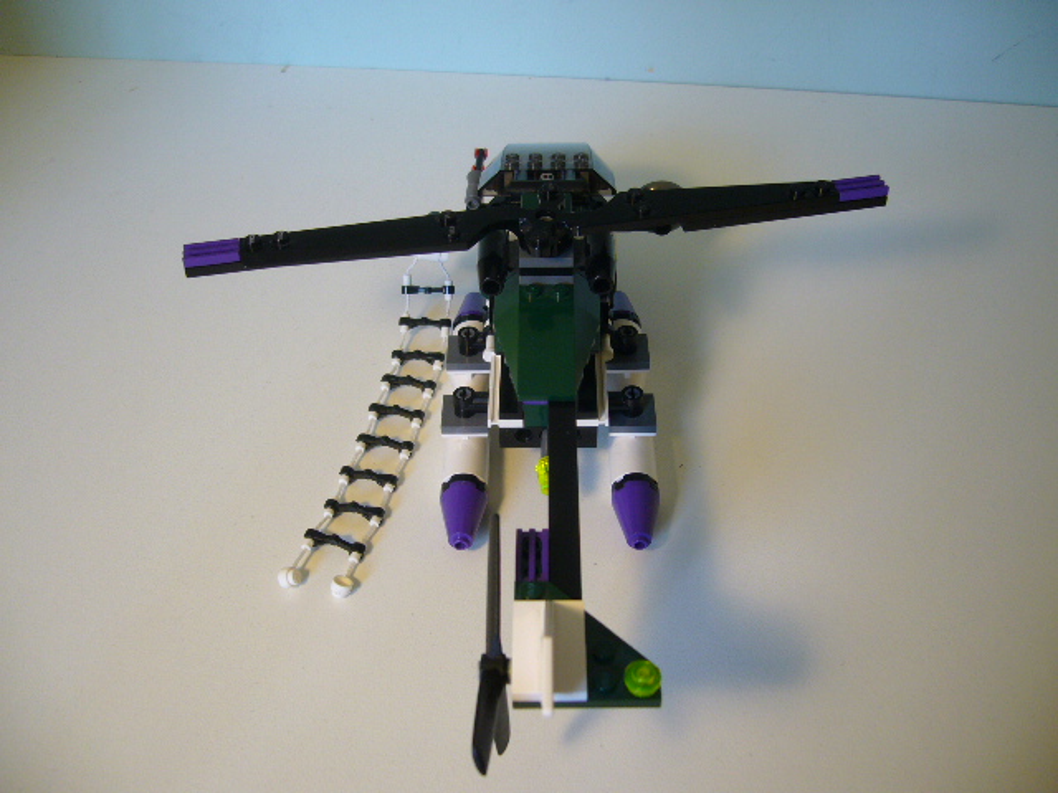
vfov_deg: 40.7
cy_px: 396
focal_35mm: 35
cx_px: 529
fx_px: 1070
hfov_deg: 52.6
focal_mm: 5.8
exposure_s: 1/50
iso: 100
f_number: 2.8
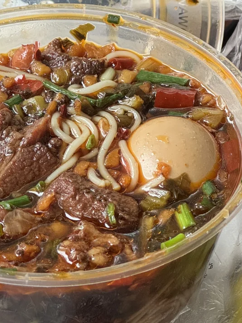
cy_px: 113
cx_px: 74
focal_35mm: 156
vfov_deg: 12.7
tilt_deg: -36.7
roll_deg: +3.3
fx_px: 1455
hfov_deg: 9.5
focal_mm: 9
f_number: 2.8
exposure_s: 1/60
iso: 400
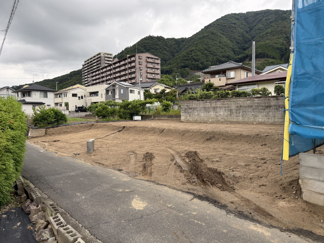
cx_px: 162
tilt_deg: -2.6
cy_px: 122
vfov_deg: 56.8
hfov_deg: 71.6
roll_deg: +0.2
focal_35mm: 24
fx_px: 225
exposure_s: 1/992
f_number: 1.78
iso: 100
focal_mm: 6.76
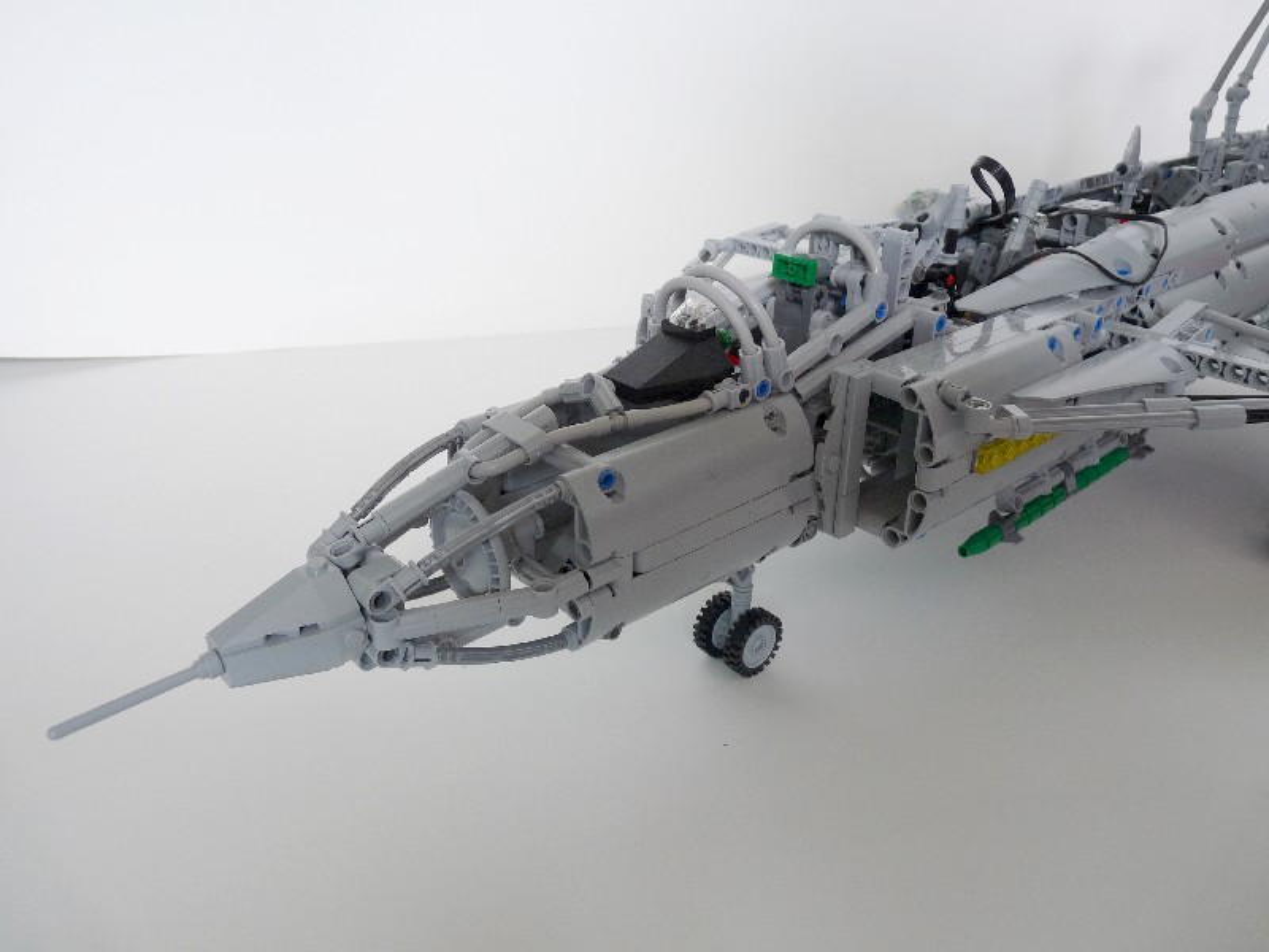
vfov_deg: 51.4
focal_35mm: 27
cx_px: 634
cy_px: 476
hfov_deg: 65.3
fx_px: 990
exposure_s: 1/20
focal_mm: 4.8
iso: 100
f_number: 2.8
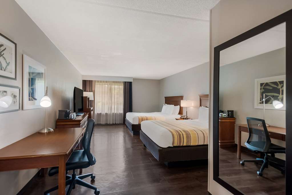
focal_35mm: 15
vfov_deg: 77.3
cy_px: 98
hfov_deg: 100.4
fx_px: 122
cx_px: 146
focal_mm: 10
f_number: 8
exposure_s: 1/1.67
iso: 400
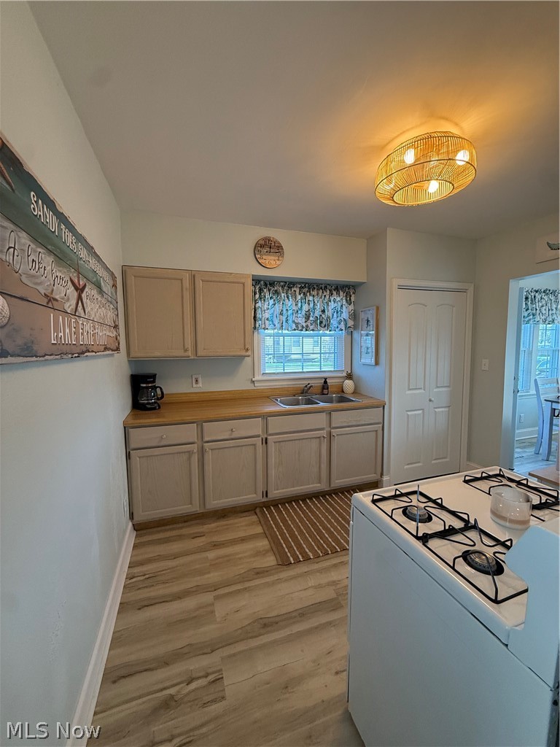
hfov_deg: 85.7
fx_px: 302
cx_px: 280
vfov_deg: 102.1
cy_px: 374
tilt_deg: -3.3
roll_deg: -0.1
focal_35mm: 14
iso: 200
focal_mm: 2.22
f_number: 2.2
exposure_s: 1/120
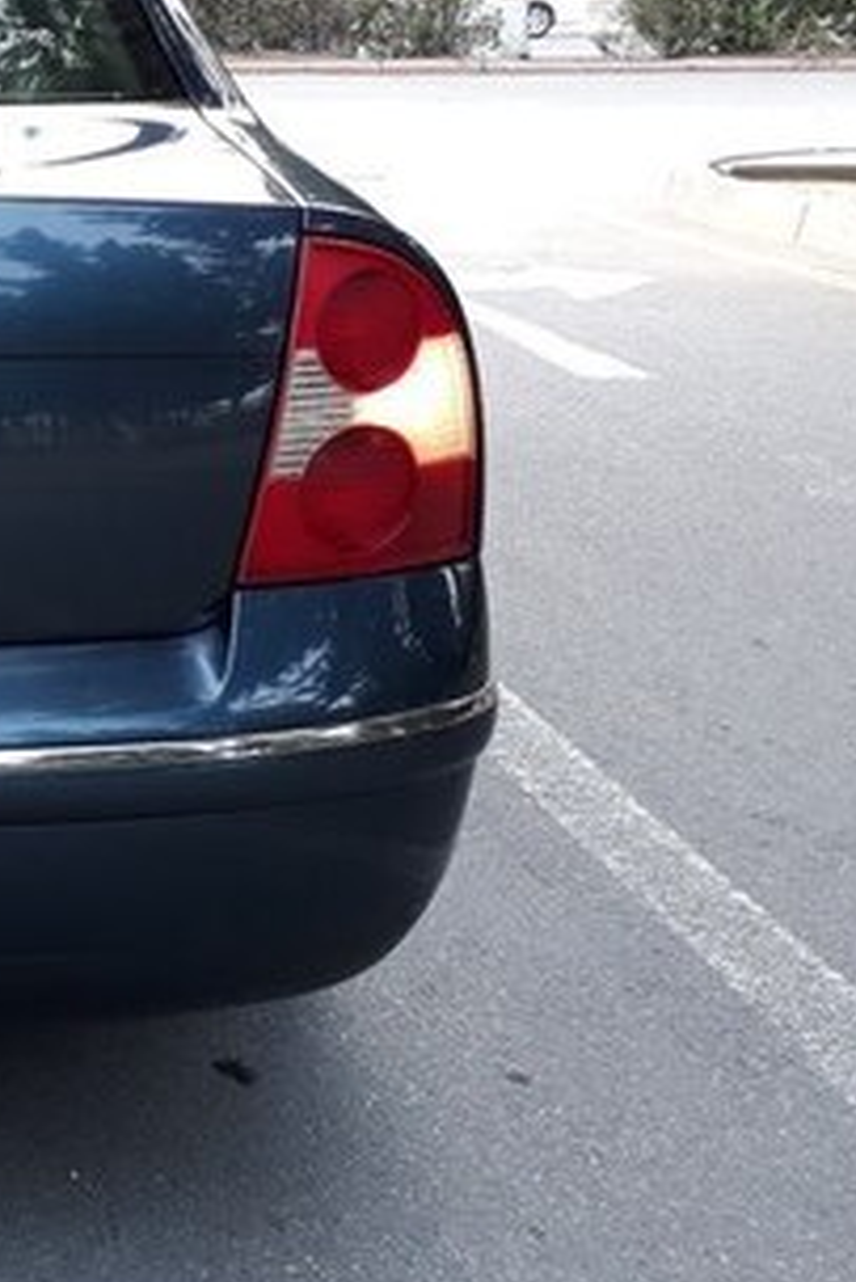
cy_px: 458
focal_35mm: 61
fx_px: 2173
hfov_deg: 19.0
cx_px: -498
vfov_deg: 32.7
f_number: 1.9
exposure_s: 1/100
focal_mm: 3.6
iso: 40
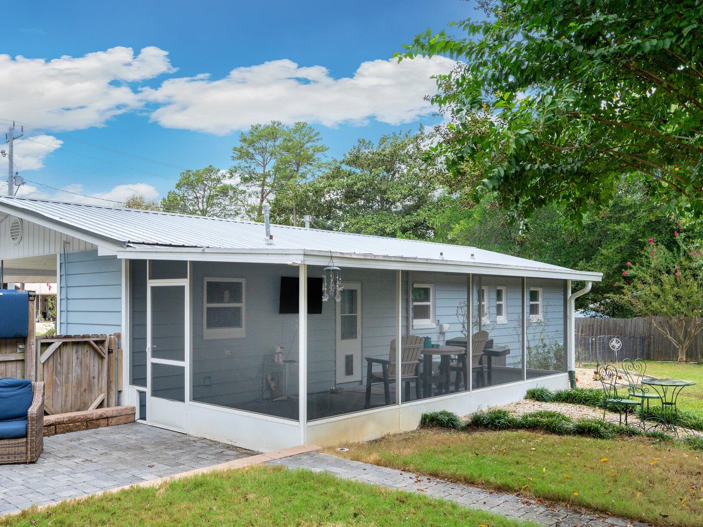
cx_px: 285
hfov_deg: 58.6
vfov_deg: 45.9
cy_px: 287
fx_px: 621
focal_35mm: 31
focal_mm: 25.5
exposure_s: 1/320
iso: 320
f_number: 9
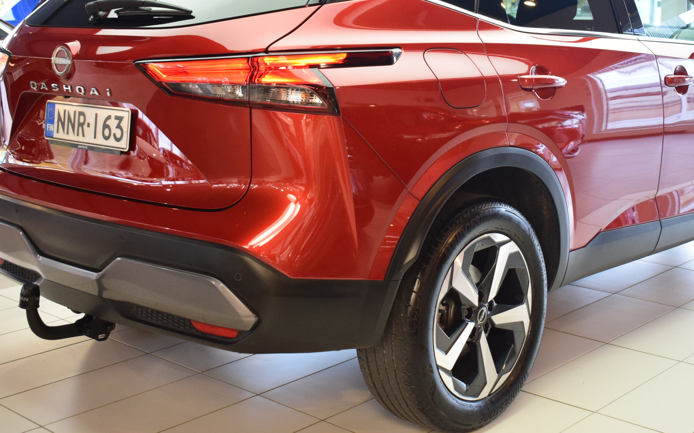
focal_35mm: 53
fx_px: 996
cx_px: 401
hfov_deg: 38.3
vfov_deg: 24.5
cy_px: 149
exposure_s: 1/80
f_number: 4
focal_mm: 27
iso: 1600
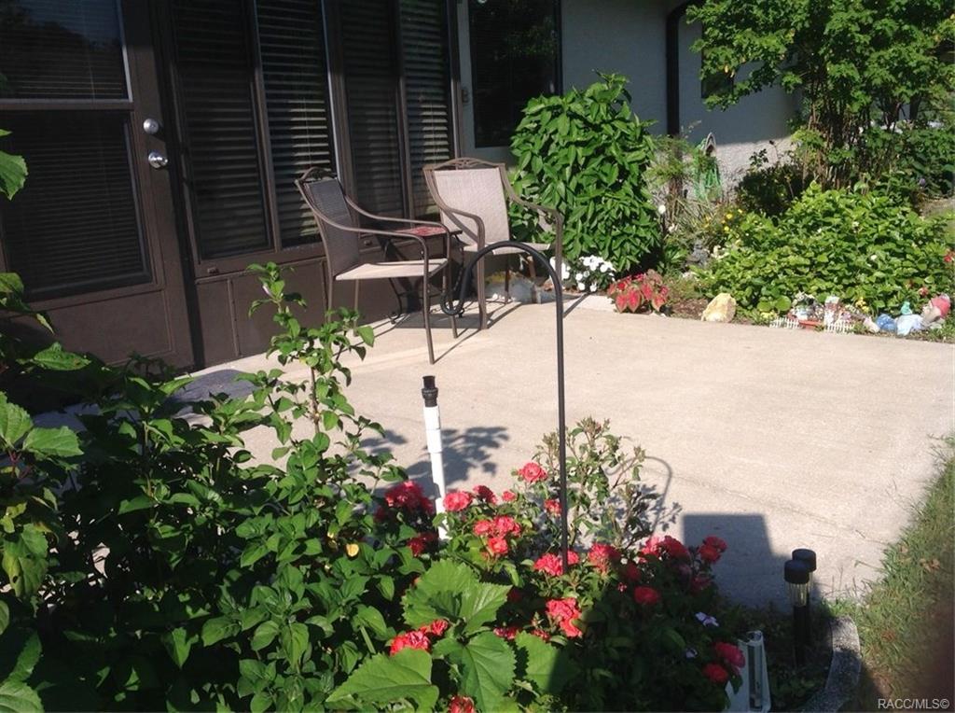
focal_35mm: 35
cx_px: 478
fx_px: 964
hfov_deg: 52.7
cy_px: 356
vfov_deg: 40.6
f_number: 2.4
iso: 50
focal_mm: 4.28
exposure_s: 1/2160
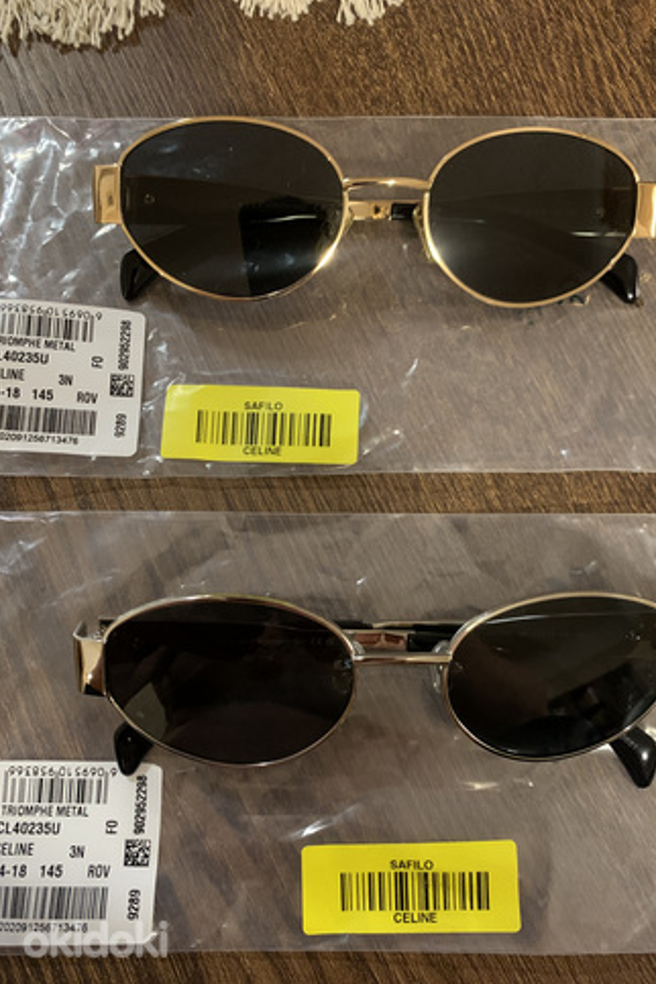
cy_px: 501
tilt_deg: -79.3
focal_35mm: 28
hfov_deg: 46.4
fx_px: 765
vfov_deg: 65.5
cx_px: 347
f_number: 1.8
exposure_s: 1/30
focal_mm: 4.25
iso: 640
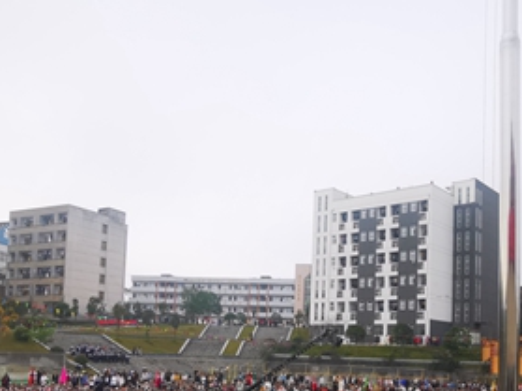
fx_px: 588
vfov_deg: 35.4
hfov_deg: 47.3
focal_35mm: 39
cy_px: 324
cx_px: 335
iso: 50
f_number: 2.2
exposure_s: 1/367
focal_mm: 2.26
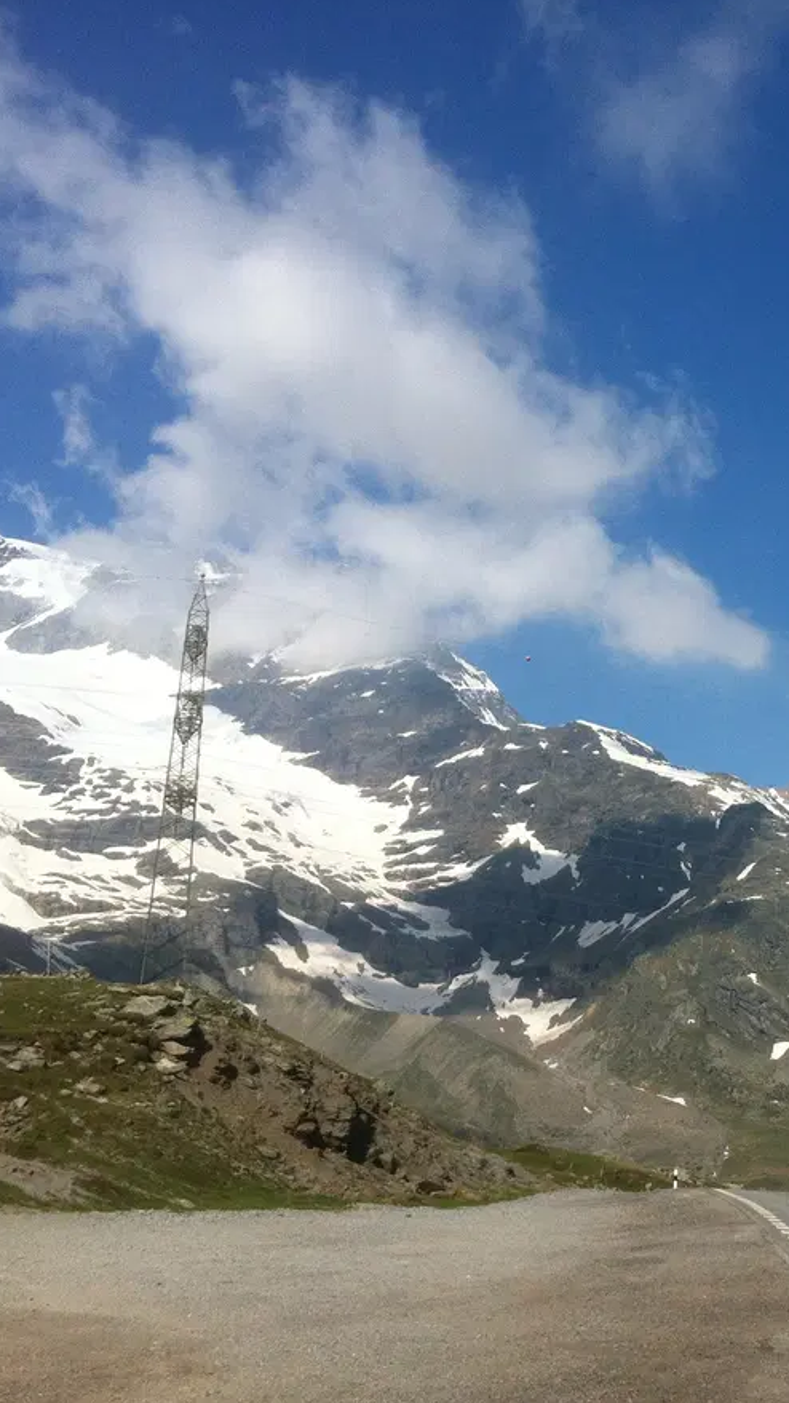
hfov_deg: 22.3
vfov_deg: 39.9
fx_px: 1934
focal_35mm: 52
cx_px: 772
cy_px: 708
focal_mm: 3.85
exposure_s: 1/2514
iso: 80
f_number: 2.8
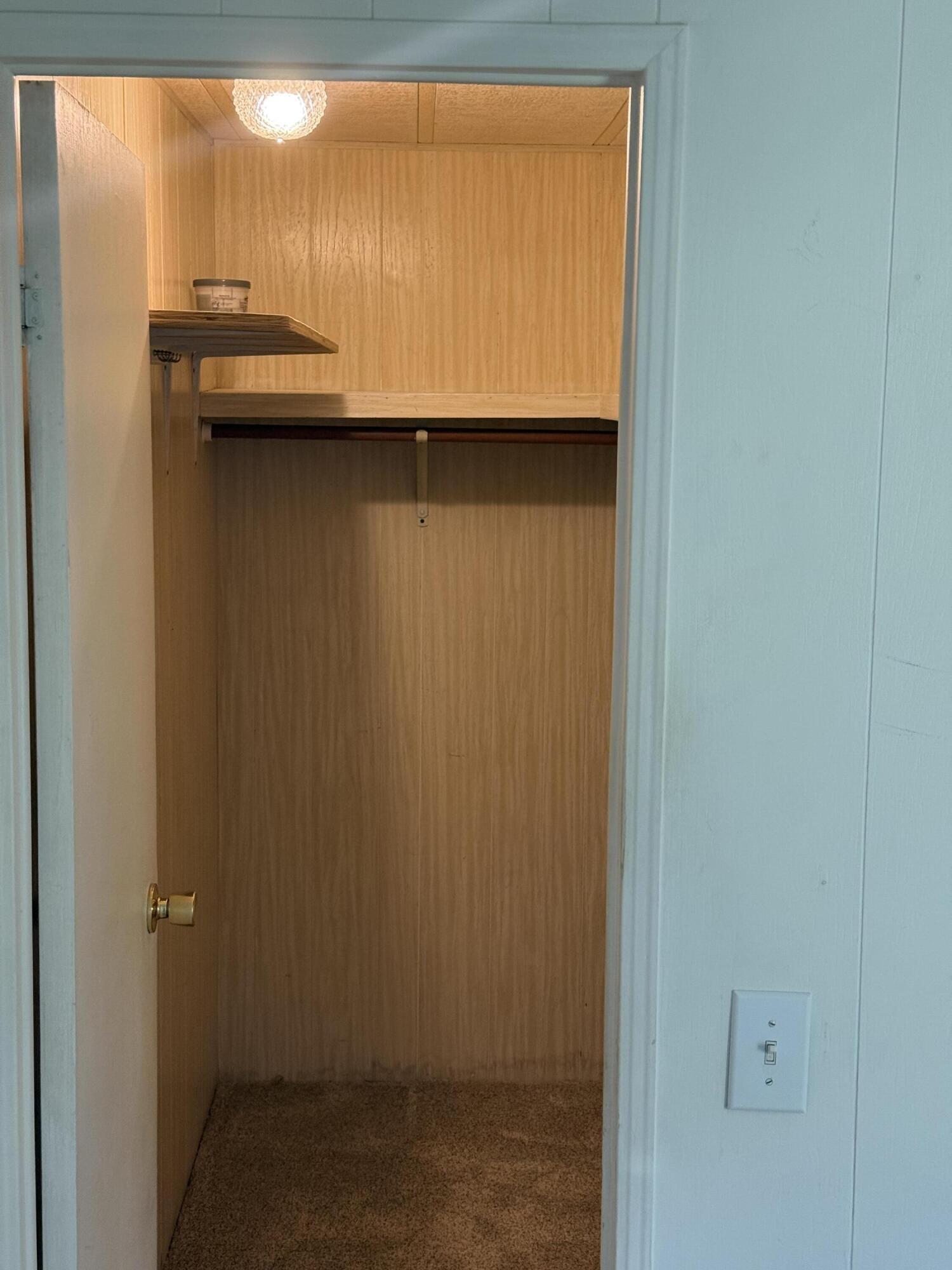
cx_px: 476
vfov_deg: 39.7
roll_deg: -0.9
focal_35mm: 48
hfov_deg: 30.3
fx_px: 1760
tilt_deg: -5.4
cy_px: 635
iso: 200
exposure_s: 1/60
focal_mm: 6.76
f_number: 1.78
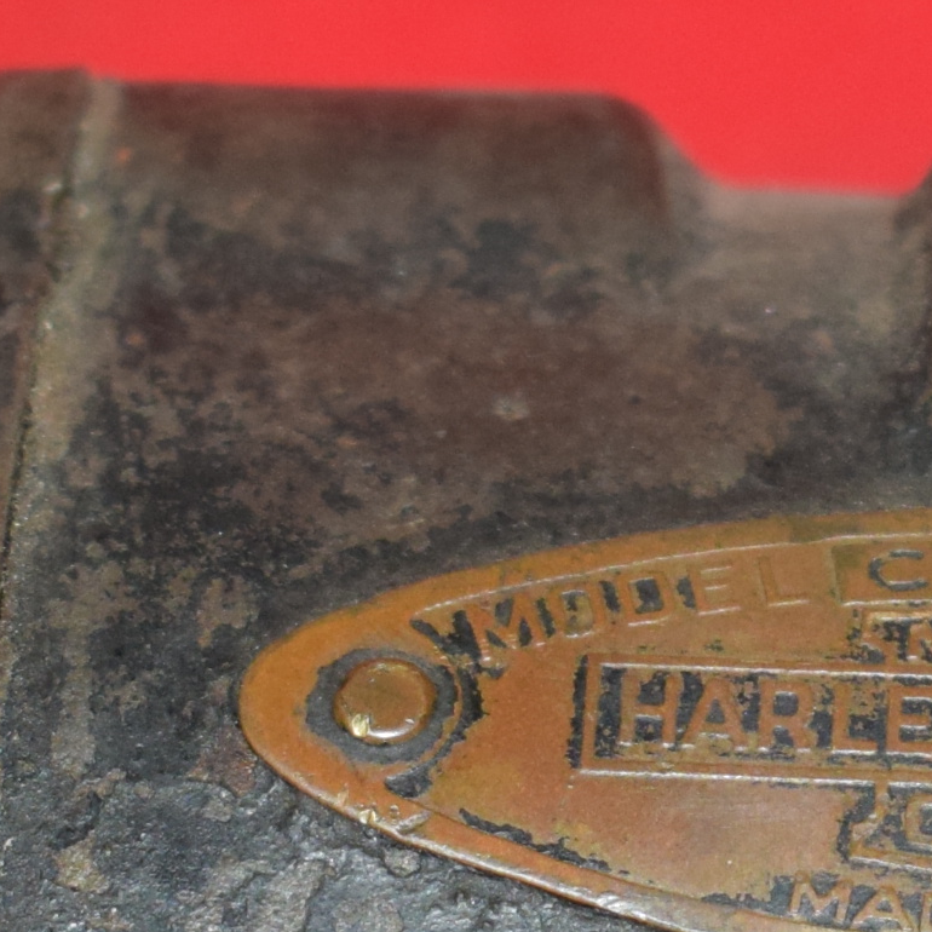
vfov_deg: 6.7
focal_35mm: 260
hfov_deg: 6.7
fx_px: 7935
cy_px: 623
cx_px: 986
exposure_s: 1/160
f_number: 5
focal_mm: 35
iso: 640
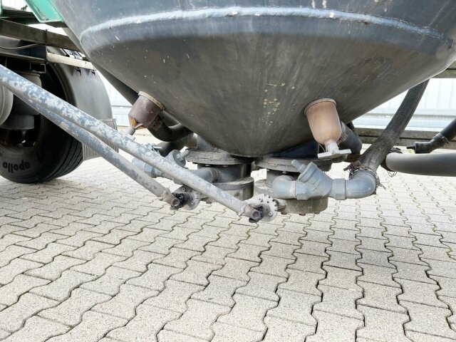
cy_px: 171
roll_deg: -2.7
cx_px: 228
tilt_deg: -7.5
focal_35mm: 26
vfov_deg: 53.1
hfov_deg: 67.3
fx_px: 343
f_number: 1.5
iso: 32
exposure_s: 1/136
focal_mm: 5.7
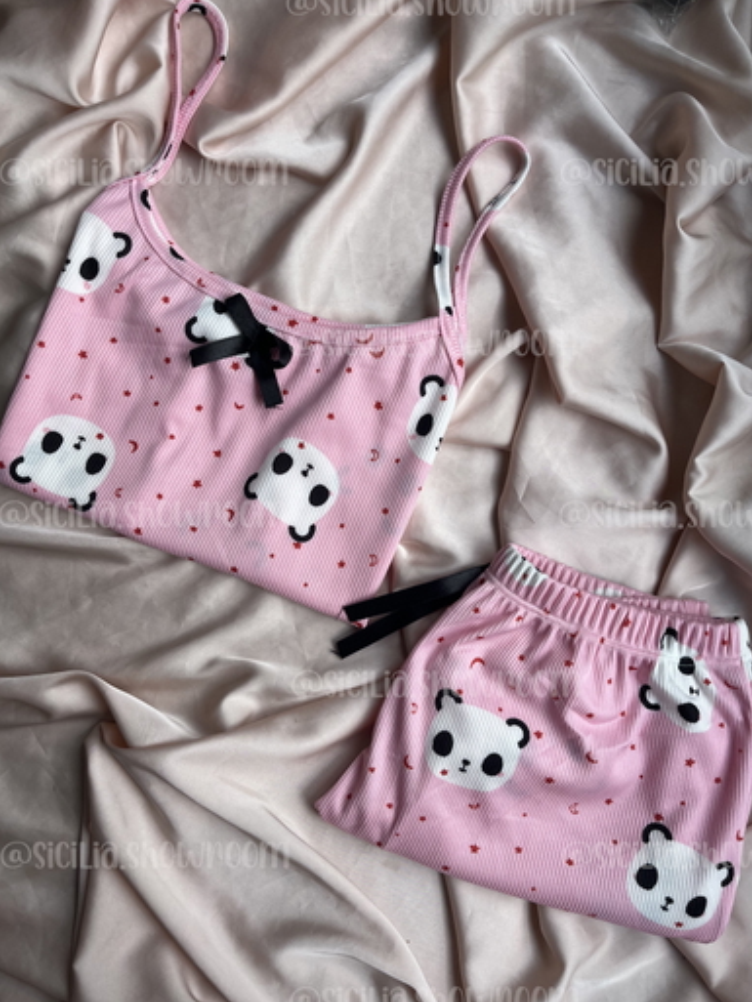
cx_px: 389
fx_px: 782
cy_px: 509
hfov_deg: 51.4
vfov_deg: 65.3
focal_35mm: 27
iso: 50
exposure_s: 1/467
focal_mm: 5.1
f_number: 1.6
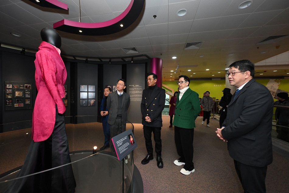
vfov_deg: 81.2
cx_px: 144
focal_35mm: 14
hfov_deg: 104.3
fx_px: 112
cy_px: 96
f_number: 5
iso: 4000
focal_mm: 14
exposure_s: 1/160
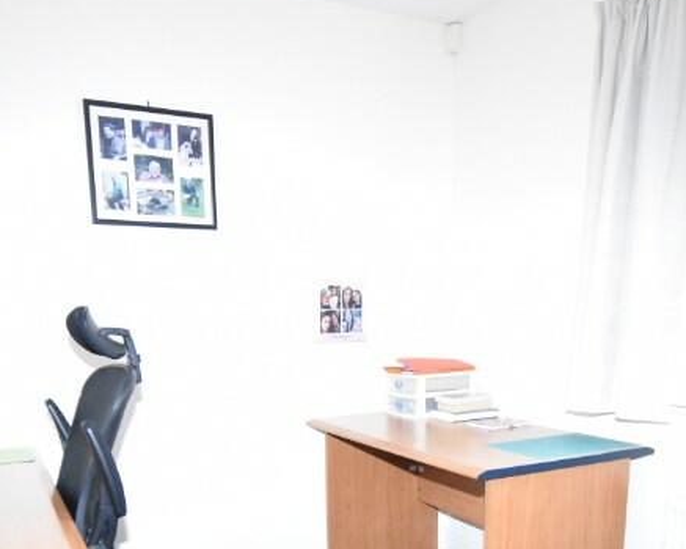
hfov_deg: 54.2
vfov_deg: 42.0
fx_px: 670
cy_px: 462
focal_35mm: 33
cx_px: 338
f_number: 4.5
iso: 2200
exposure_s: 1/125
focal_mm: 10
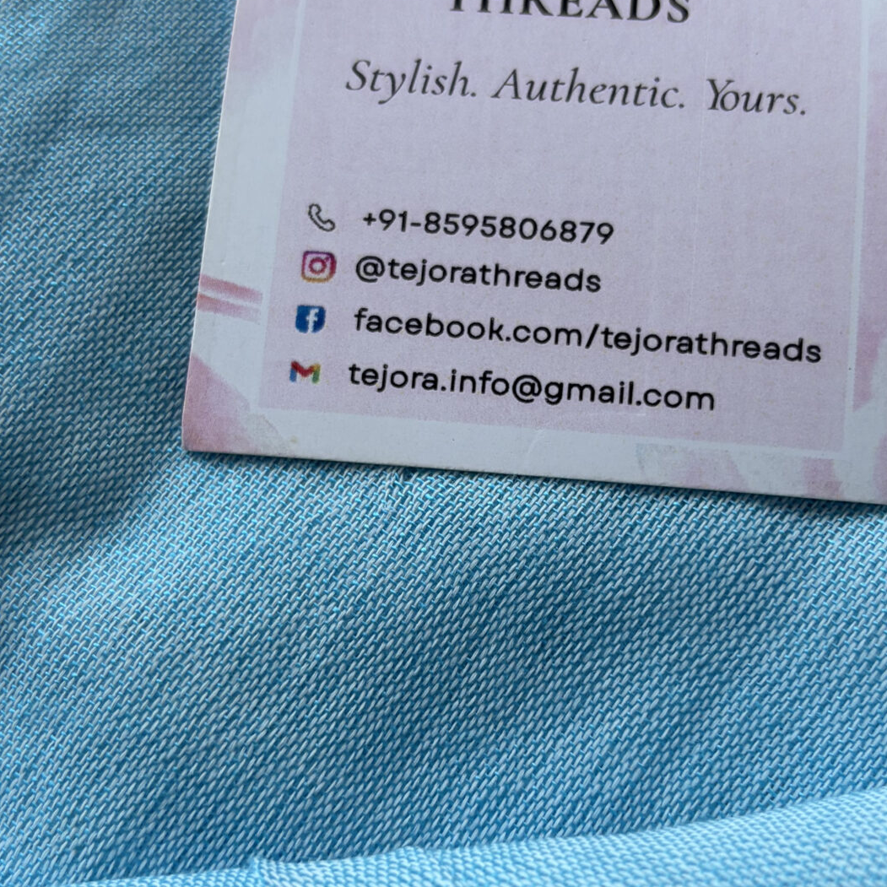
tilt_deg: -54.5
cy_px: 514
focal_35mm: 56
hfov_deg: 30.6
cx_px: 457
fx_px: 1623
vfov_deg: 30.5
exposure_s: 1/680
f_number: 1.6
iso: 50
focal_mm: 5.96
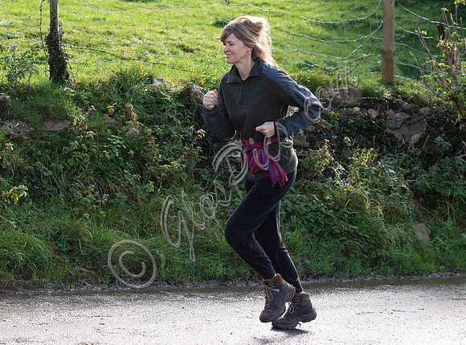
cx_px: 78
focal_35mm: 167
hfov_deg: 11.9
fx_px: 2232
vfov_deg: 8.8
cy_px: 96
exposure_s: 1/2500
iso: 800
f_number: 2.8
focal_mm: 75
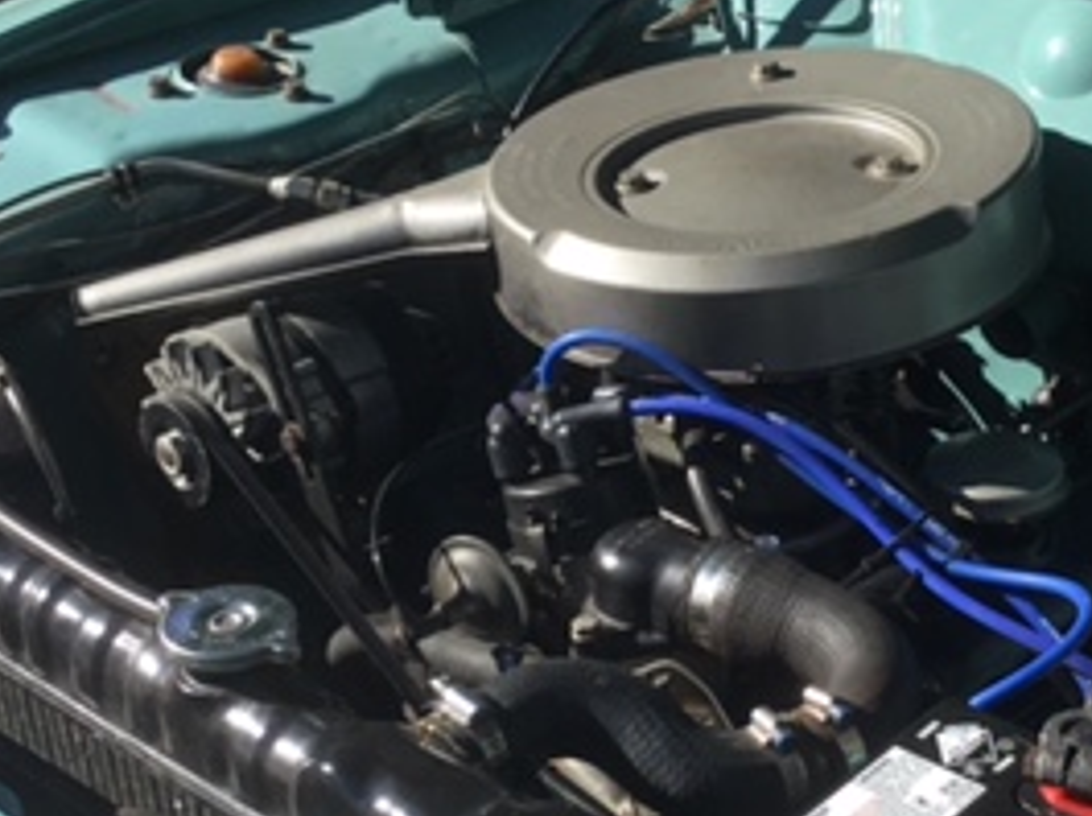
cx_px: 684
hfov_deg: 25.9
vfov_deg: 19.6
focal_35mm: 75
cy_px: 490
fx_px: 2363
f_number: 2.4
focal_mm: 3.3
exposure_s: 1/769
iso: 25
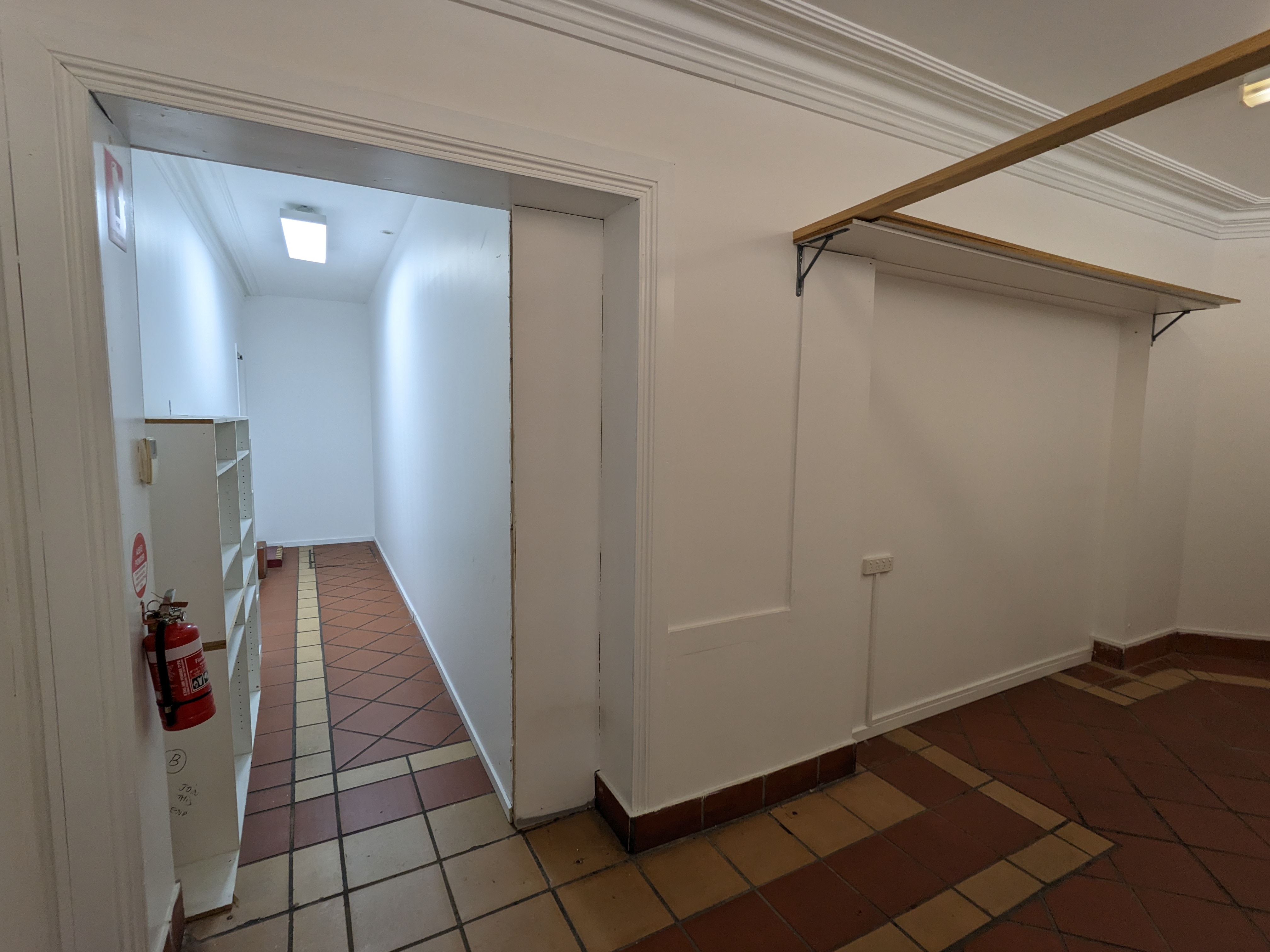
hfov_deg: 94.5
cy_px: 476
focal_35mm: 16
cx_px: 635
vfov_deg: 78.1
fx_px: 587
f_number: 2.2
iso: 43
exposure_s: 1/50
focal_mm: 2.22
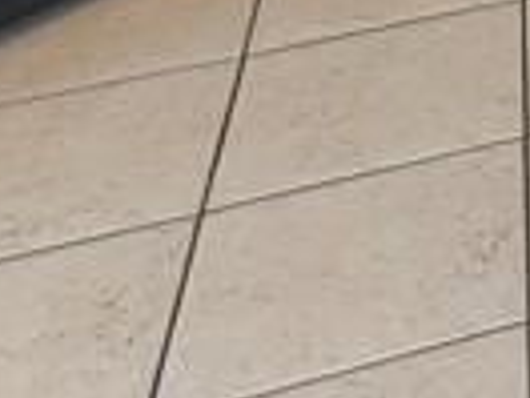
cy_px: -756
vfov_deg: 10.7
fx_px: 1546
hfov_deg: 13.7
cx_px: 1285
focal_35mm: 101
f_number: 2.2
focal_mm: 2.2
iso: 160
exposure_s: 1/60
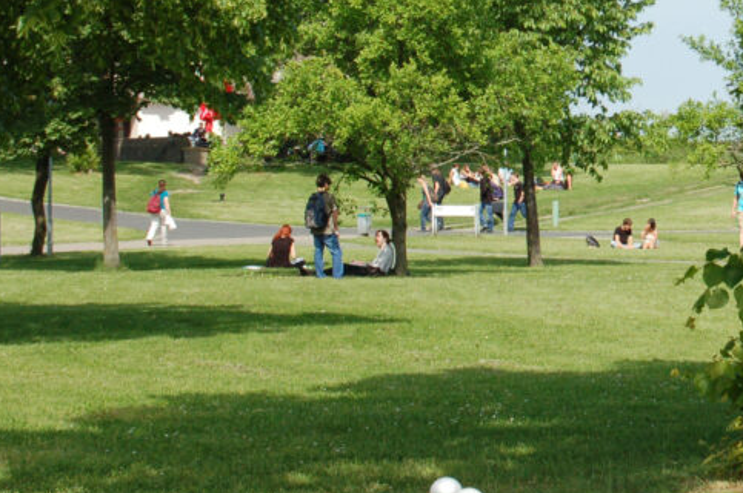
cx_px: 771
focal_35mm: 175
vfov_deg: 7.8
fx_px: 3609
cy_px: -21
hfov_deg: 11.6
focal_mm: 55
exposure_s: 1/320
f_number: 9
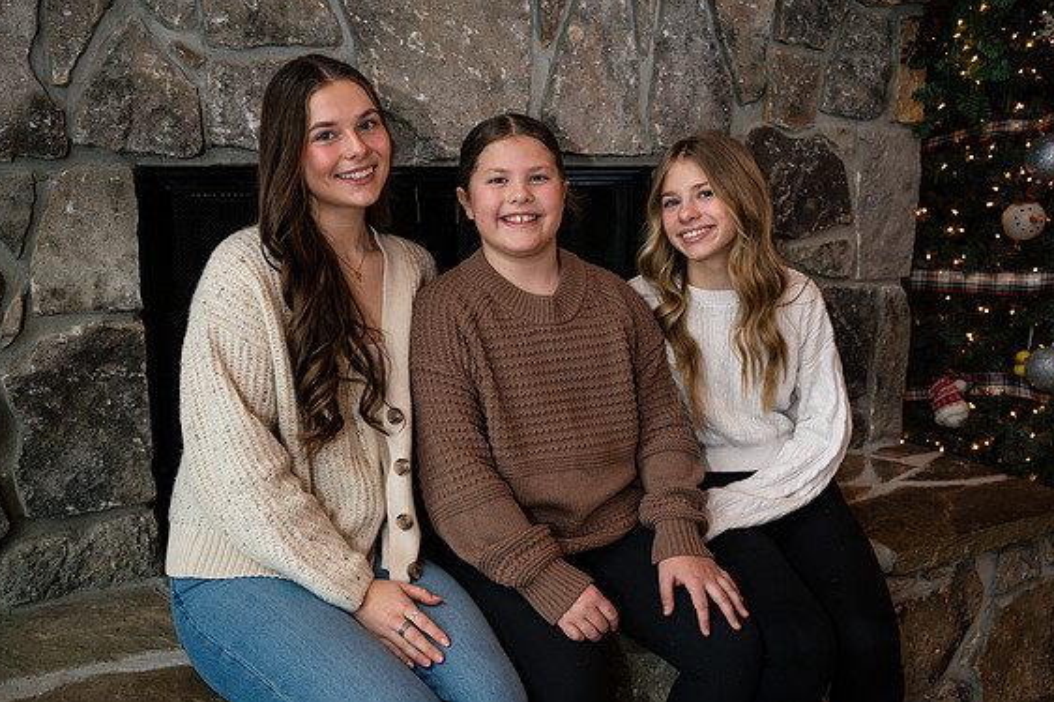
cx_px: 520
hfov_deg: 55.8
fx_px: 995
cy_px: 344
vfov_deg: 38.9
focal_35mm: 34
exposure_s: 1/250
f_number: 4.5
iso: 800
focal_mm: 33
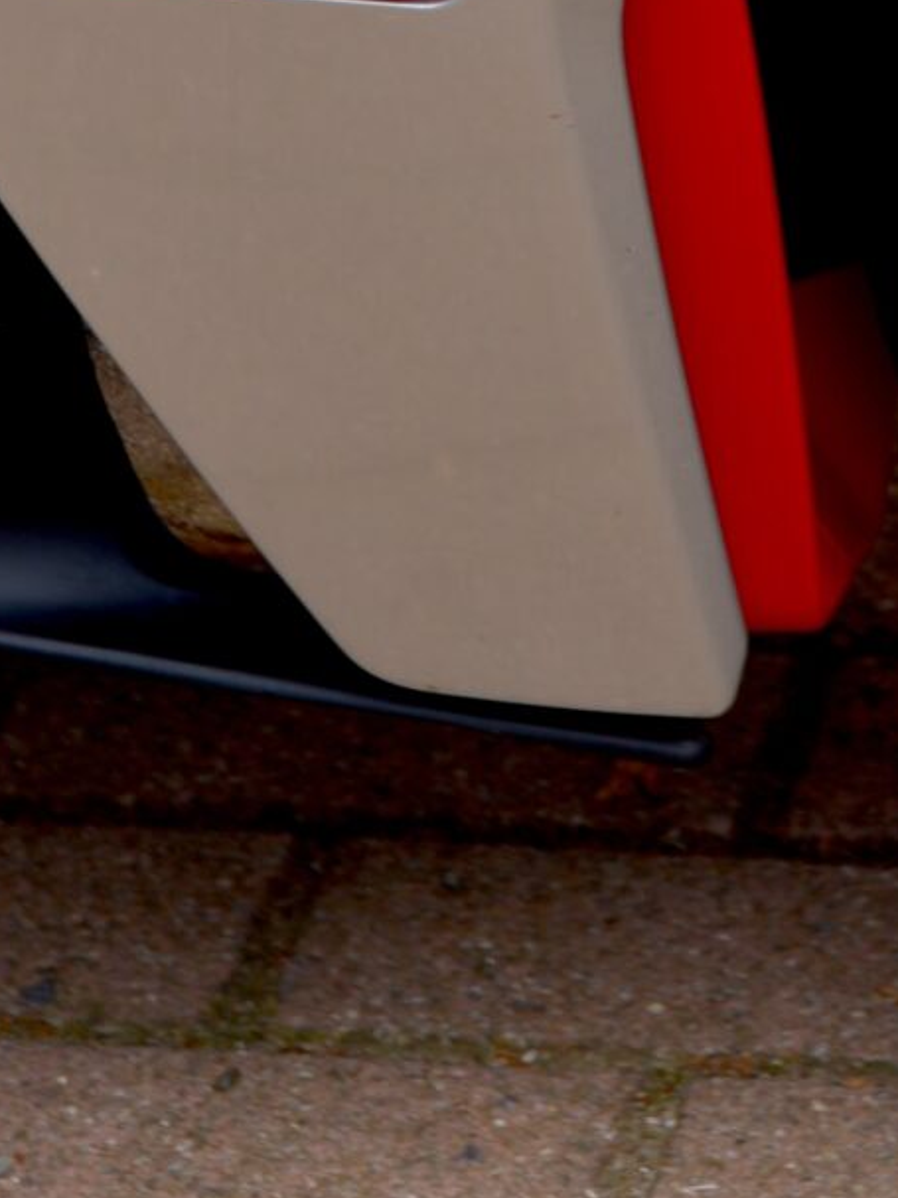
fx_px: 9827
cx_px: 1349
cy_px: -1194
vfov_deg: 6.8
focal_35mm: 284
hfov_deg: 5.2
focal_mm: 70
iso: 100
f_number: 6.3
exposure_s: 1/160
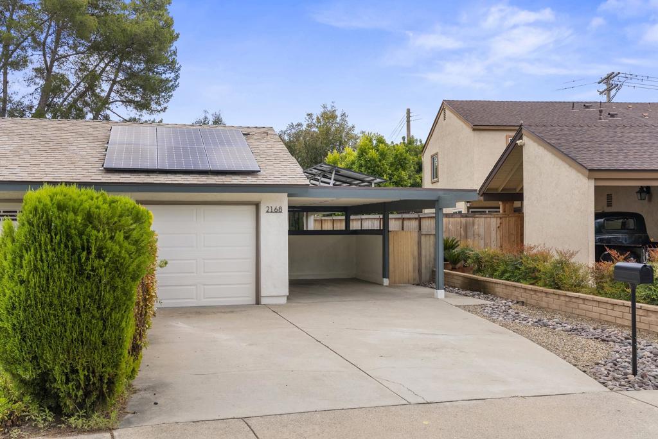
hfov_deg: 54.4
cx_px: 329
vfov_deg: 37.9
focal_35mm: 35
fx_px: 640
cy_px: 220
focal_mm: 35
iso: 500
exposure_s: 1/500
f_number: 8
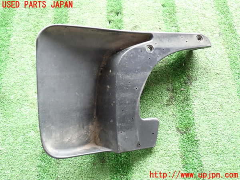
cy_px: 90
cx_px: 120
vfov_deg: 44.2
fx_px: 222
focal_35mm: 32
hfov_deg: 56.8
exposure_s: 1/40
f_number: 2.4
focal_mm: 5.79
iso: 200
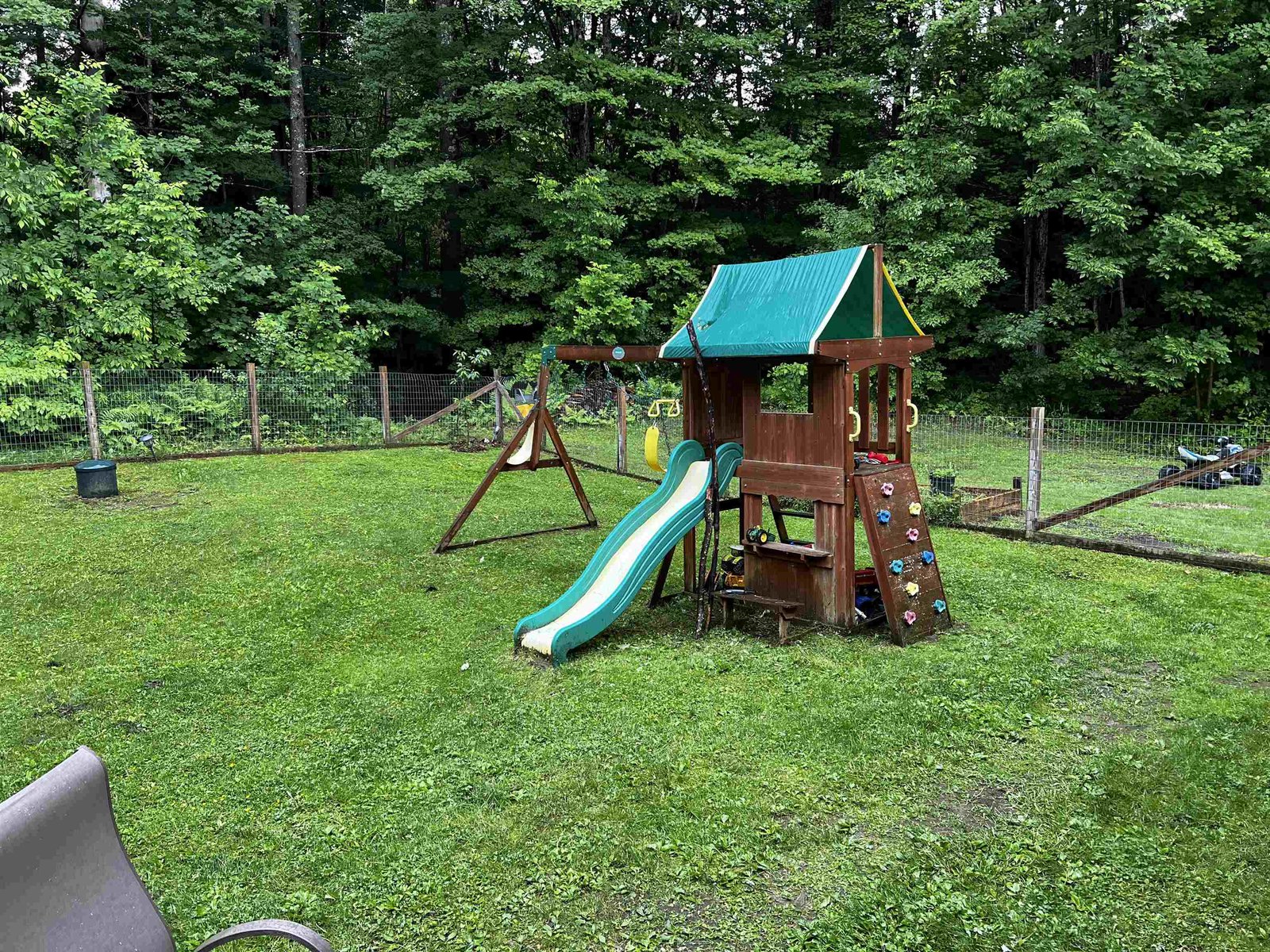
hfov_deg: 67.3
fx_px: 954
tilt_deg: -9.5
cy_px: 476
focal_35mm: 26
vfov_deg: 53.1
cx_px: 635
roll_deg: +1.2
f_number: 1.5
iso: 125
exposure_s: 1/121
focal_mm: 5.7
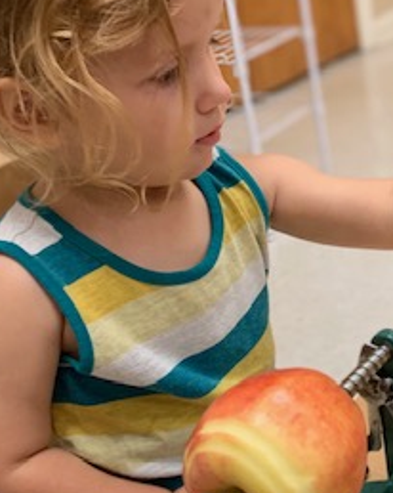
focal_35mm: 63
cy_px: 306
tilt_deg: -28.7
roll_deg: +5.9
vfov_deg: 29.9
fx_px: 917
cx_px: 399
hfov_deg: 23.1
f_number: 1.8
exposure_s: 1/60
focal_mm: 4.25
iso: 125
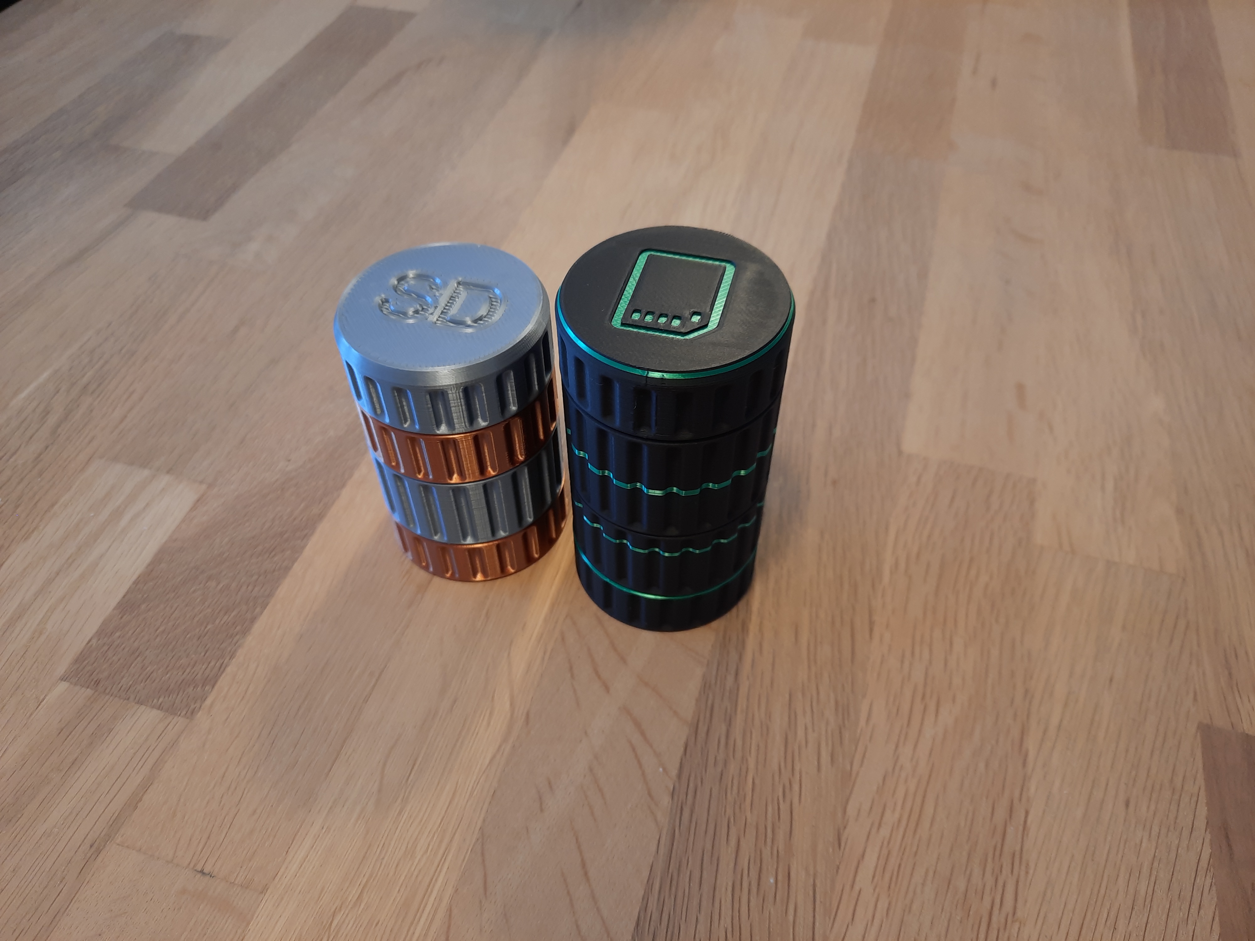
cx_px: 628
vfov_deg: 54.9
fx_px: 906
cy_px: 470
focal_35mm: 25
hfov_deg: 69.4
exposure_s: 1/50
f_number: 2
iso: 100
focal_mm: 4.6
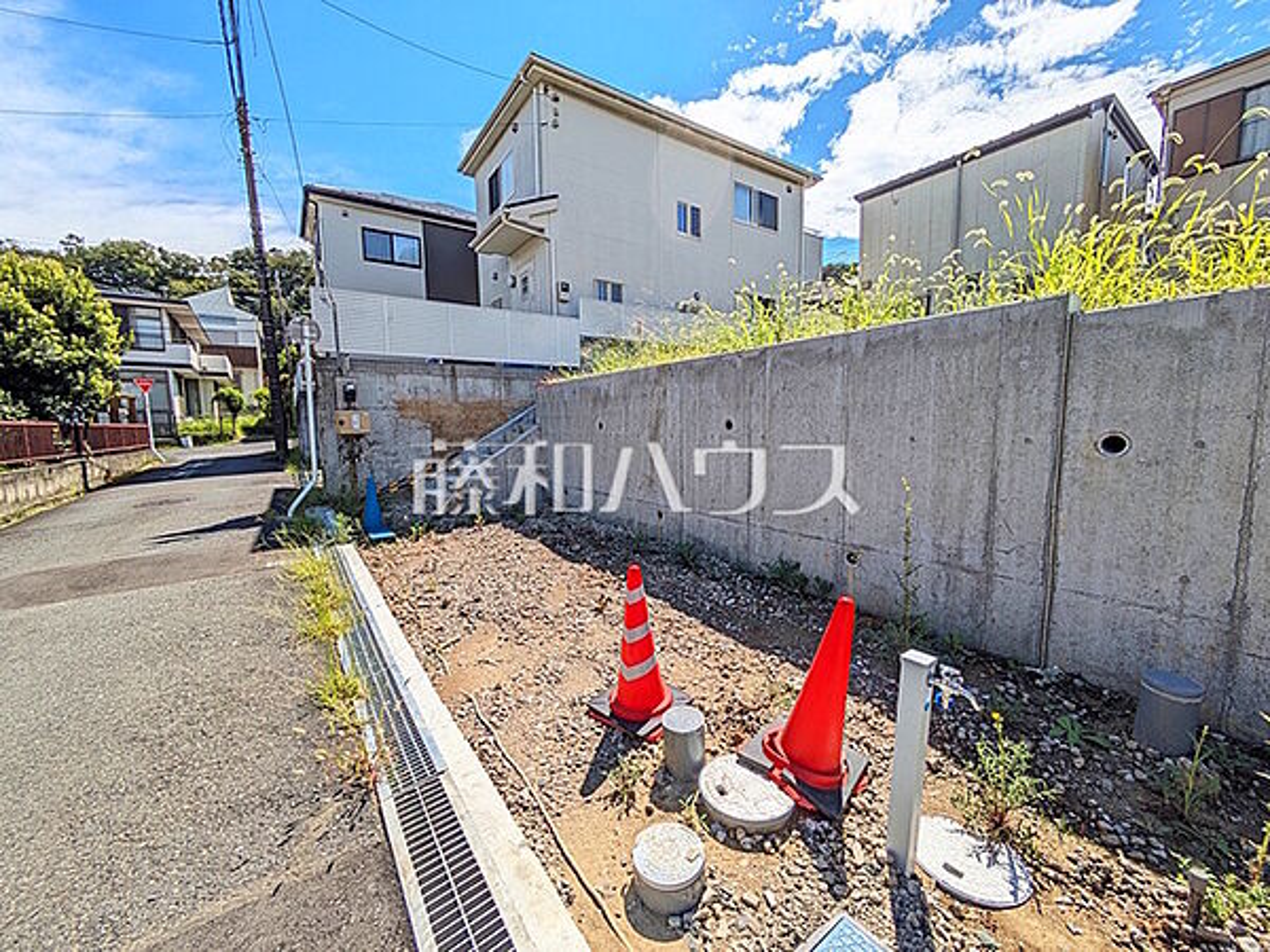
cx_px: 635
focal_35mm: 14
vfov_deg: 85.7
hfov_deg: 102.1
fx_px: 514
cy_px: 476
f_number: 2.2
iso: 50
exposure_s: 1/2604
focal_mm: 1.83
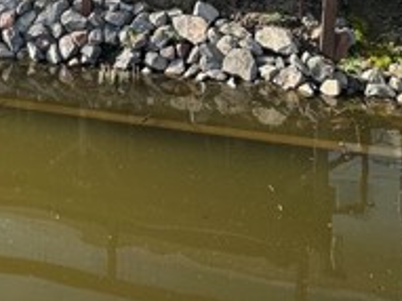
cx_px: 164
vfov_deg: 27.5
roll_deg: -2.4
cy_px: -51
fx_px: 545
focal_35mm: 47
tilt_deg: -5.4
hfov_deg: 40.3
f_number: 2.2
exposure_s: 1/575
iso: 40
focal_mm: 2.22
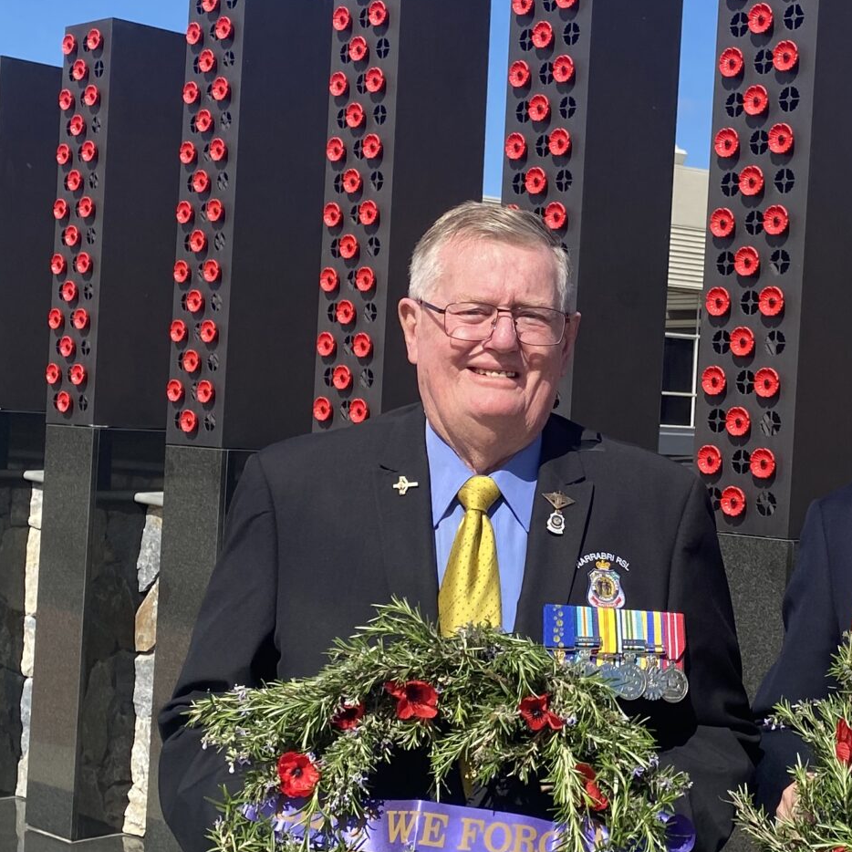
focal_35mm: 63
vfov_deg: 27.3
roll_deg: -3.6
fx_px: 1754
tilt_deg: -2.1
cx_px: 683
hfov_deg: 26.8
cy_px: 417
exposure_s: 1/2890
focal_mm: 4.25
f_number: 1.8
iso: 32
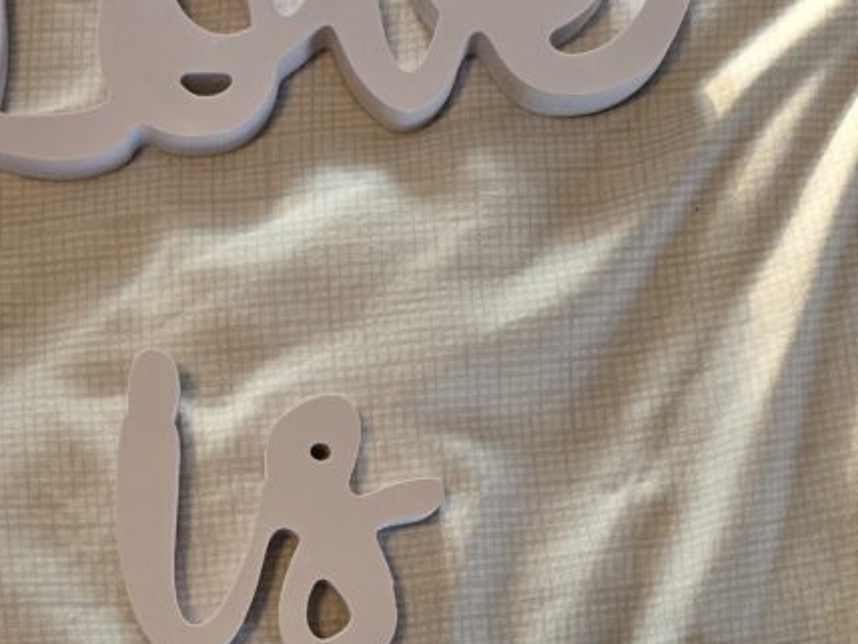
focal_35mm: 43
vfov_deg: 32.2
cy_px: 562
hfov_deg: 43.4
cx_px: 311
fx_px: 1066
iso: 400
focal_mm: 6.3
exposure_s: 1/120
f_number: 1.7
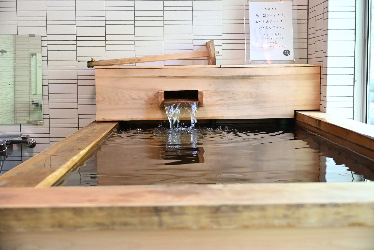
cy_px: 125
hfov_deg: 39.4
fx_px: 522
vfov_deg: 26.9
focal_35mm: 50
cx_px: 187
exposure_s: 1/125
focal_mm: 33.5
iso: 3200
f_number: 4
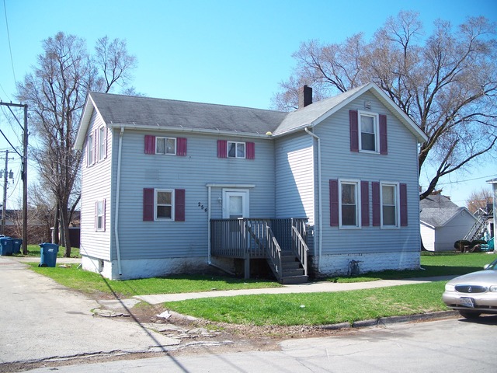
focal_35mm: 37
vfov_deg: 38.7
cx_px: 248
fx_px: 531
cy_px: 186
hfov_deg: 50.1
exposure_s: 1/500
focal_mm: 7.8
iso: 64
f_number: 2.8
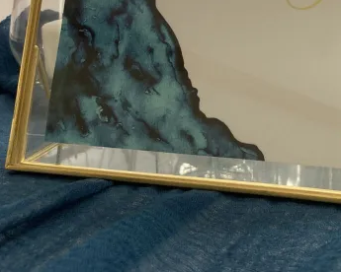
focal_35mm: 57
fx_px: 575
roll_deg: +1.2
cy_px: 26
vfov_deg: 25.8
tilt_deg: -8.0
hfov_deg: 32.2
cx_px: 270
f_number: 1.8
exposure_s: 1/50
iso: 160
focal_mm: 3.99
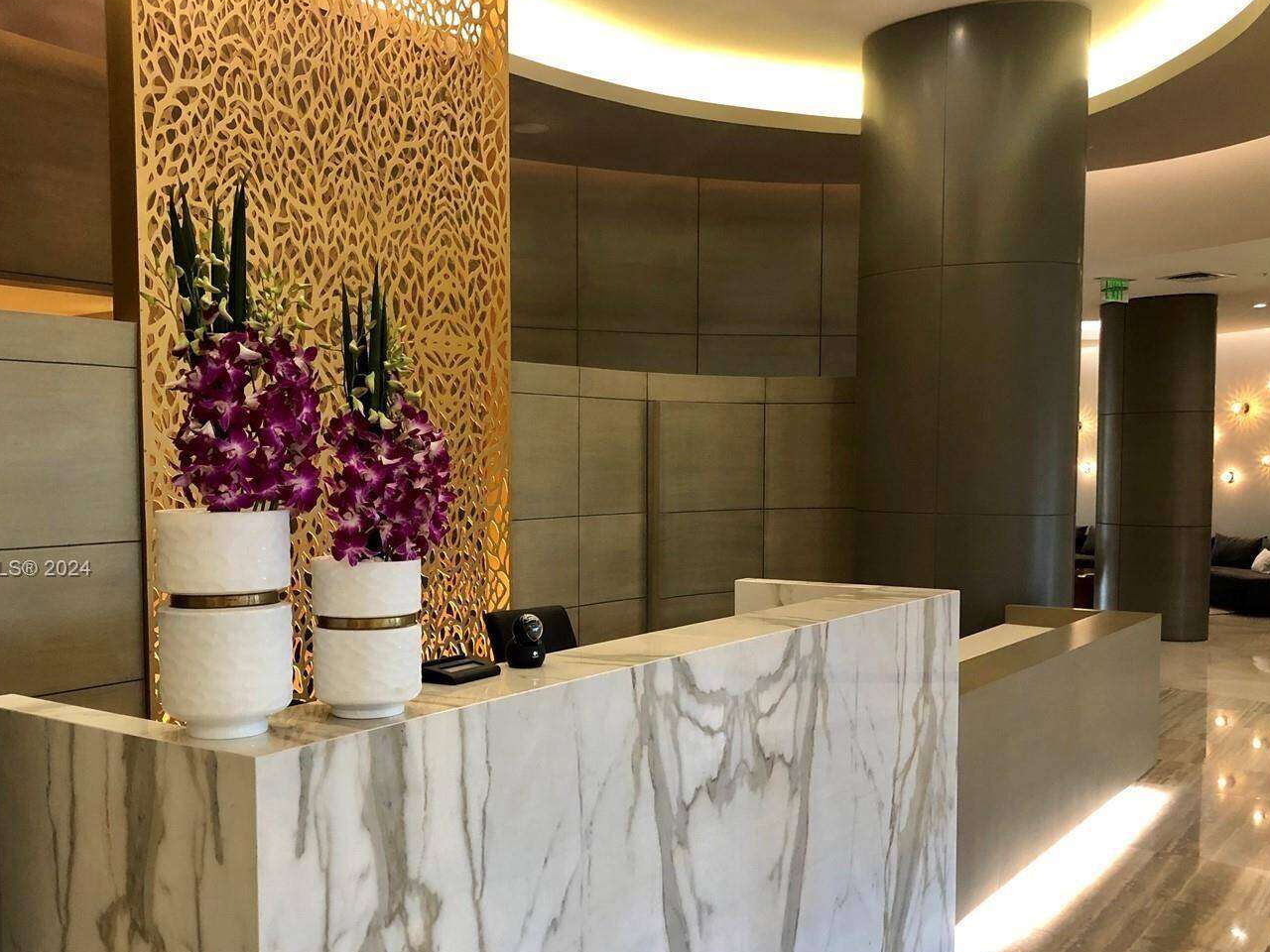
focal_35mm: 35
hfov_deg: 52.5
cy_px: 570
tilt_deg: -4.4
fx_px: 1284
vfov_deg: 40.5
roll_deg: -0.5
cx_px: 568
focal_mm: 4
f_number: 1.8
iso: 64
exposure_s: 1/15
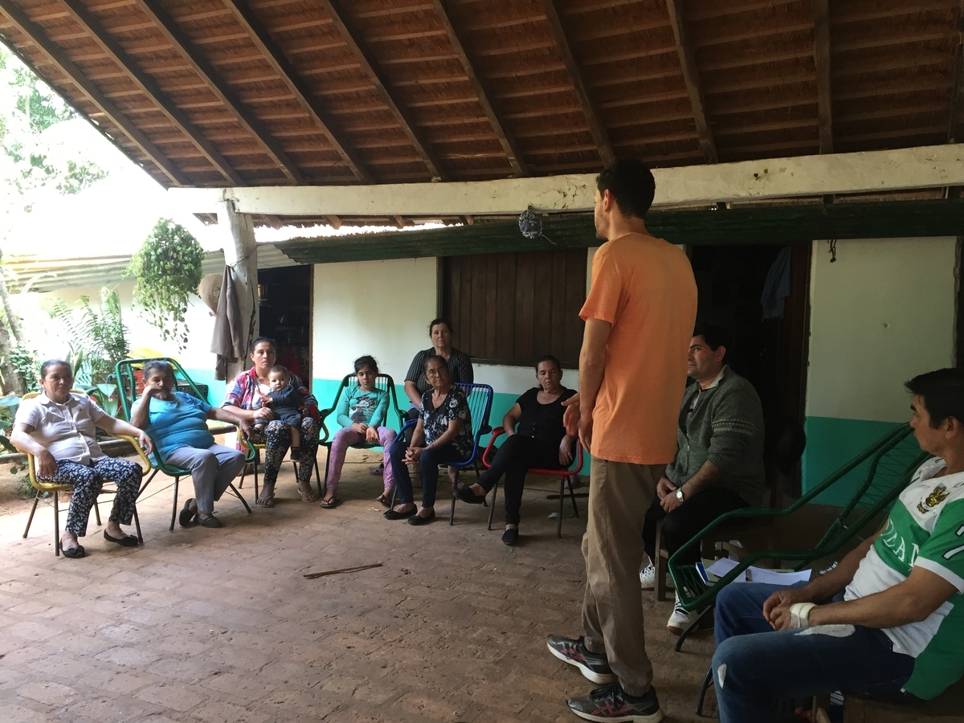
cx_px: 482
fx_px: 808
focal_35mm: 29
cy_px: 362
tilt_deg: -3.9
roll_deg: -1.0
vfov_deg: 48.2
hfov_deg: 61.7
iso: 50
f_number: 2.2
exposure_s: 1/33
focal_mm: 4.15
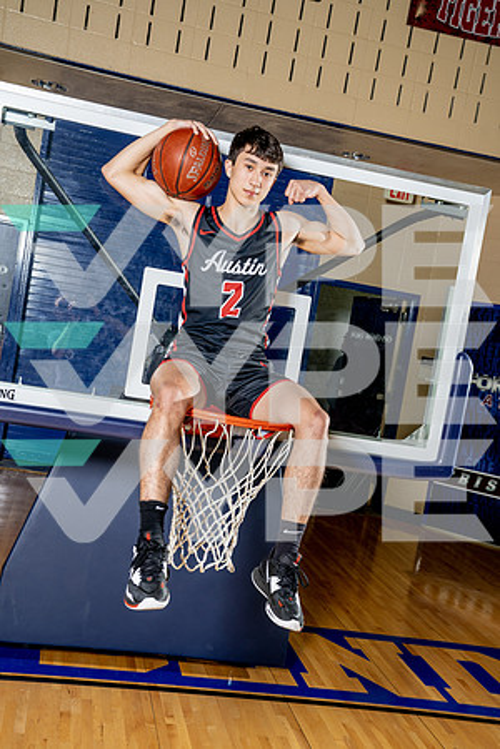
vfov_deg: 45.4
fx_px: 896
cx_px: 250
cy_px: 374
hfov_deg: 31.2
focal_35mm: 43
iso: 400
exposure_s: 1/250
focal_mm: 43
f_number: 5.6
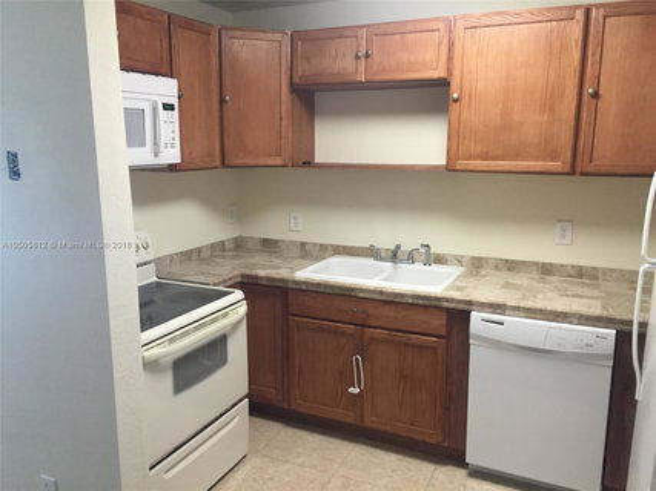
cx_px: 328
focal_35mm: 29
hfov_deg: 61.7
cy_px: 246
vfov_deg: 48.2
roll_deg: -0.8
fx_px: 549
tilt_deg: -12.6
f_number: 2.2
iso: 160
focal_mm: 4.15
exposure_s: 1/30
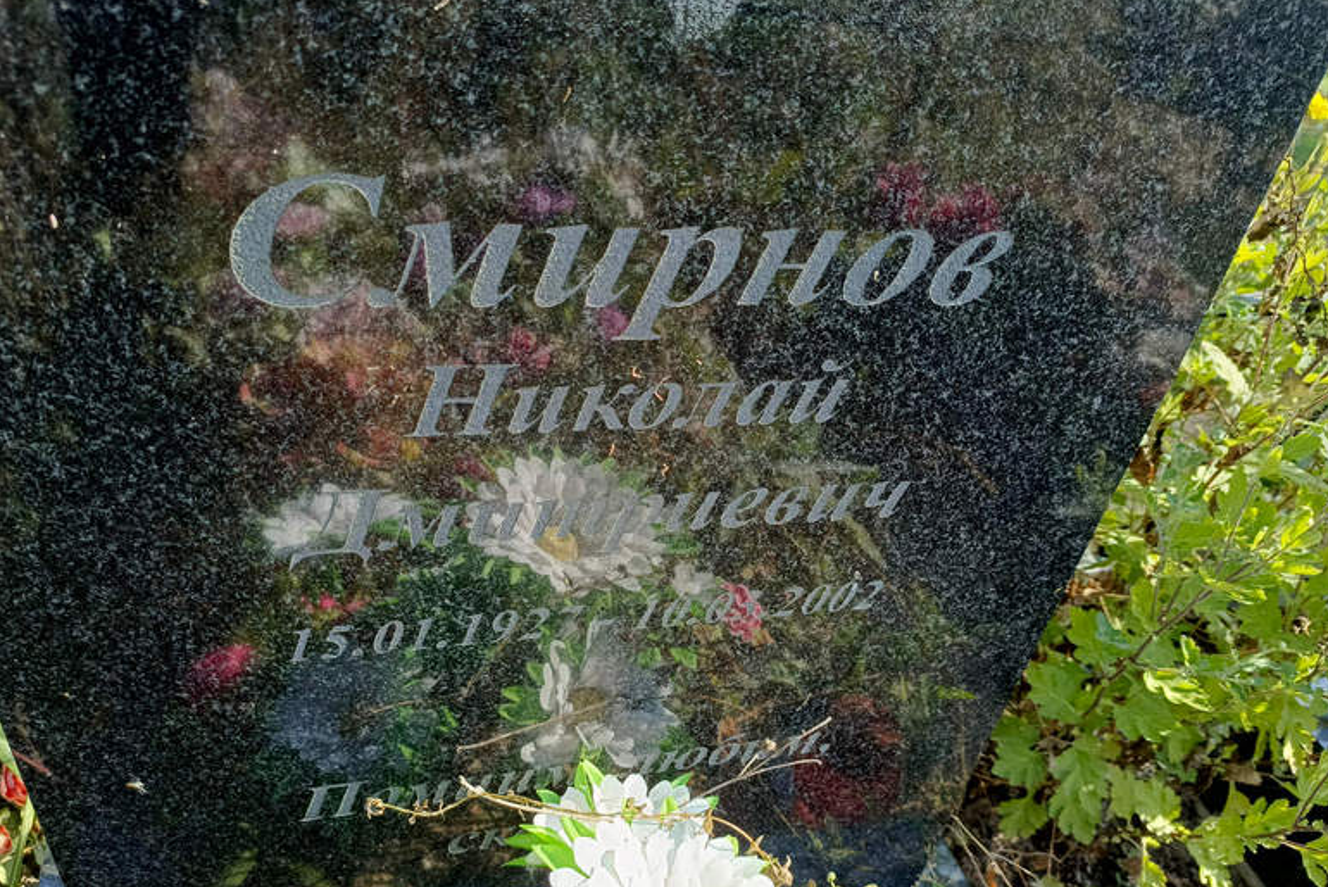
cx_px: 647
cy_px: 499
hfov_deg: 67.4
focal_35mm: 27
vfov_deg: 47.9
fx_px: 996
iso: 112
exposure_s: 1/180
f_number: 1.69
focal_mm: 4.76
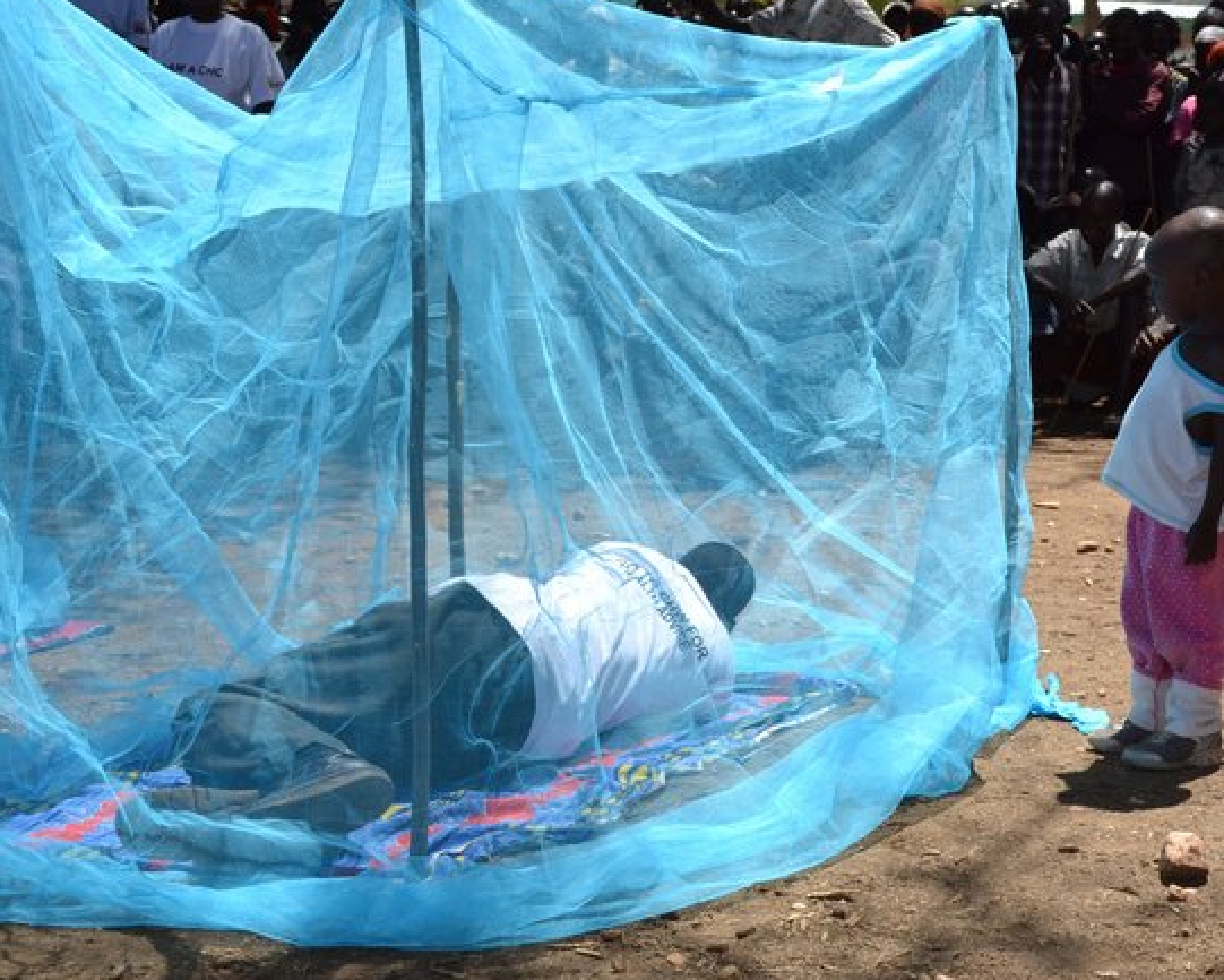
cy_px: 275
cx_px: 971
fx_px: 2319
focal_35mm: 64
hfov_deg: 28.9
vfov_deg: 23.7
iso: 100
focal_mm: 24
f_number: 7.1
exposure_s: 1/200
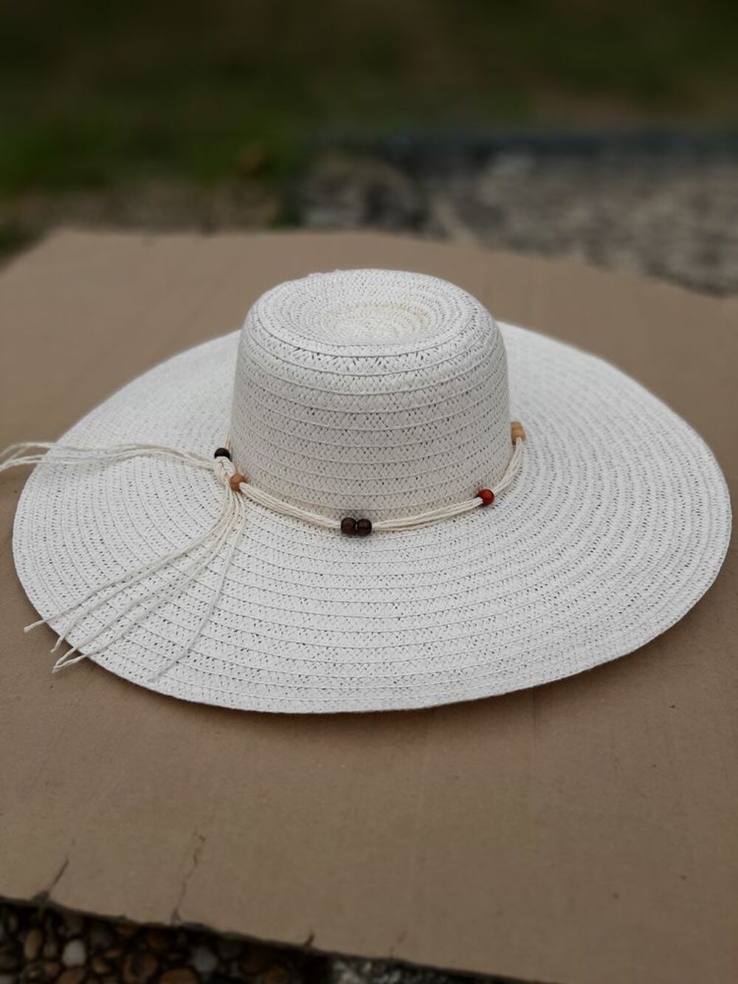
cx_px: 369
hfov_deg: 53.1
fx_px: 739
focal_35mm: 26
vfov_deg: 67.3
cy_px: 492
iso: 40
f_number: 1.7
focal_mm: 3.93
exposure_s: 1/1916
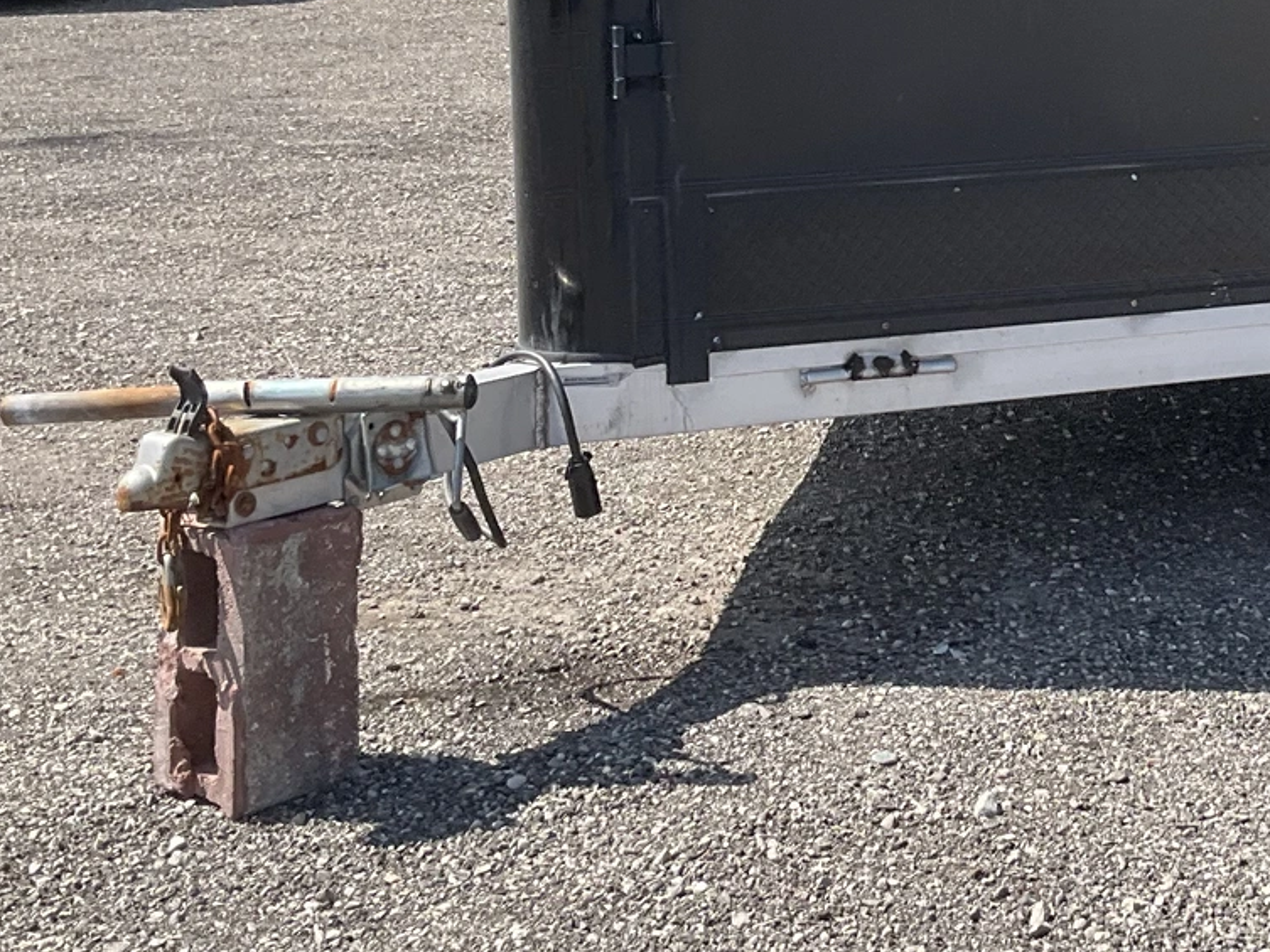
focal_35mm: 77
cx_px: 1100
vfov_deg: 18.8
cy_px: 67
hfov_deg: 24.7
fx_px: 2825
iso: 25
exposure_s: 1/728
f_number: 1.8
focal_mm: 3
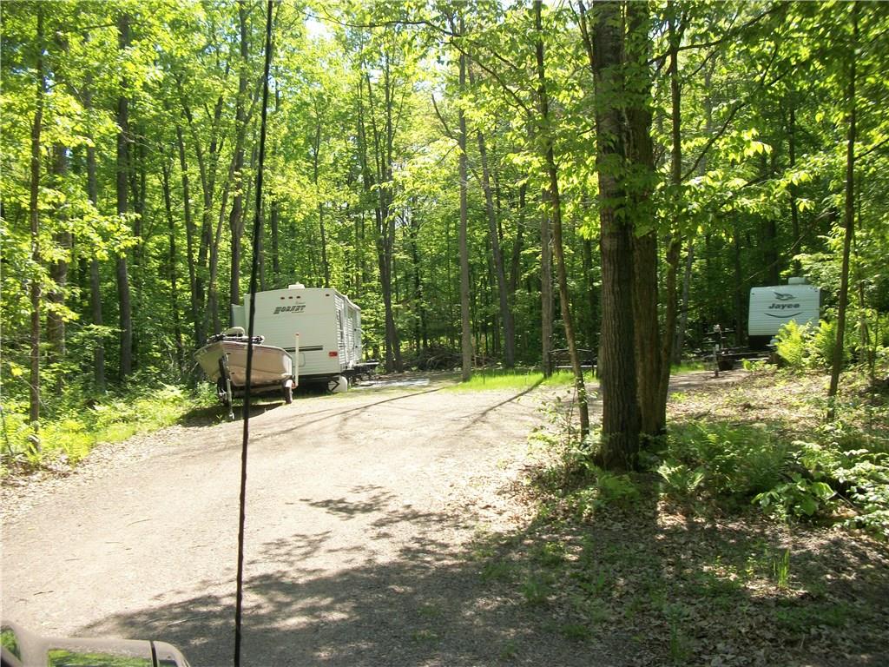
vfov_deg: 44.2
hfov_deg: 56.8
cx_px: 444
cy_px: 334
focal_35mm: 32
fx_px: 822
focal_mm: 5.7
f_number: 8.8
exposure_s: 1/50
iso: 80
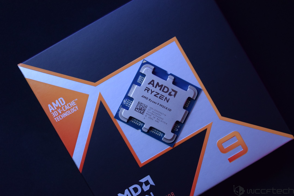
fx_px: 674
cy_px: 98
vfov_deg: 16.6
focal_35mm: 82
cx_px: 147
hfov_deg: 24.6
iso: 1600
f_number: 5.6
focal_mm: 55
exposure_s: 1/40
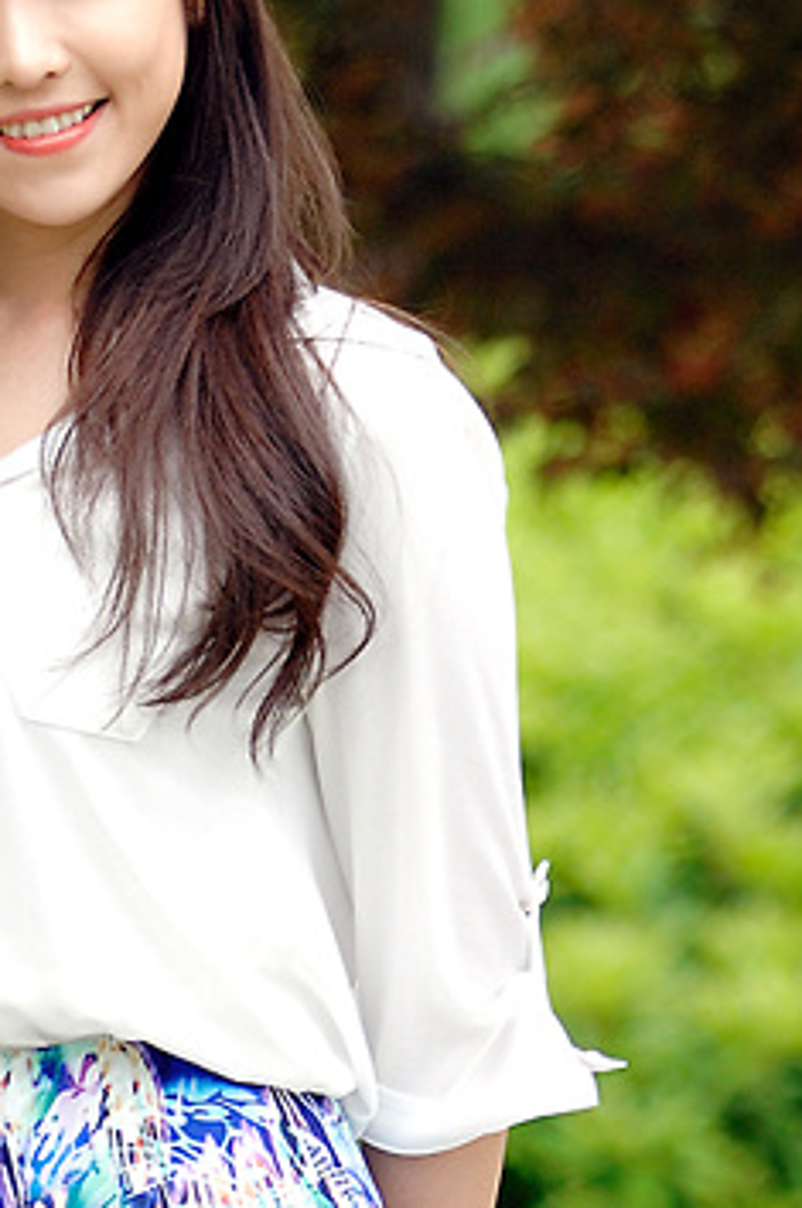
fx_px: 25838
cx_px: -38
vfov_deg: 2.7
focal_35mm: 771
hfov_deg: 1.8
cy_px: 1266
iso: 160
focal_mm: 130
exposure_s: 1/640
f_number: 2.8
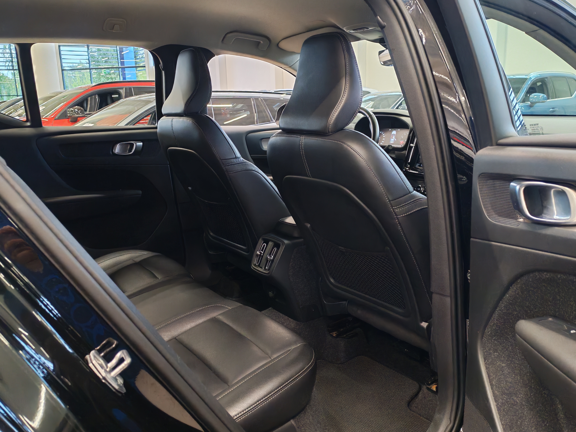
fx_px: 499
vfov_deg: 46.8
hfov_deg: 60.0
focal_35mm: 30
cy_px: 216
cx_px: 288
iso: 800
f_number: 1.9
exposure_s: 1/100
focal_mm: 6.12
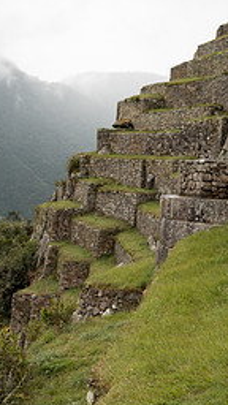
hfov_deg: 17.6
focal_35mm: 68
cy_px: 234
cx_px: 165
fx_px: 731
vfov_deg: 30.9
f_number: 10
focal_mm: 37
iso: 640
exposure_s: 1/200
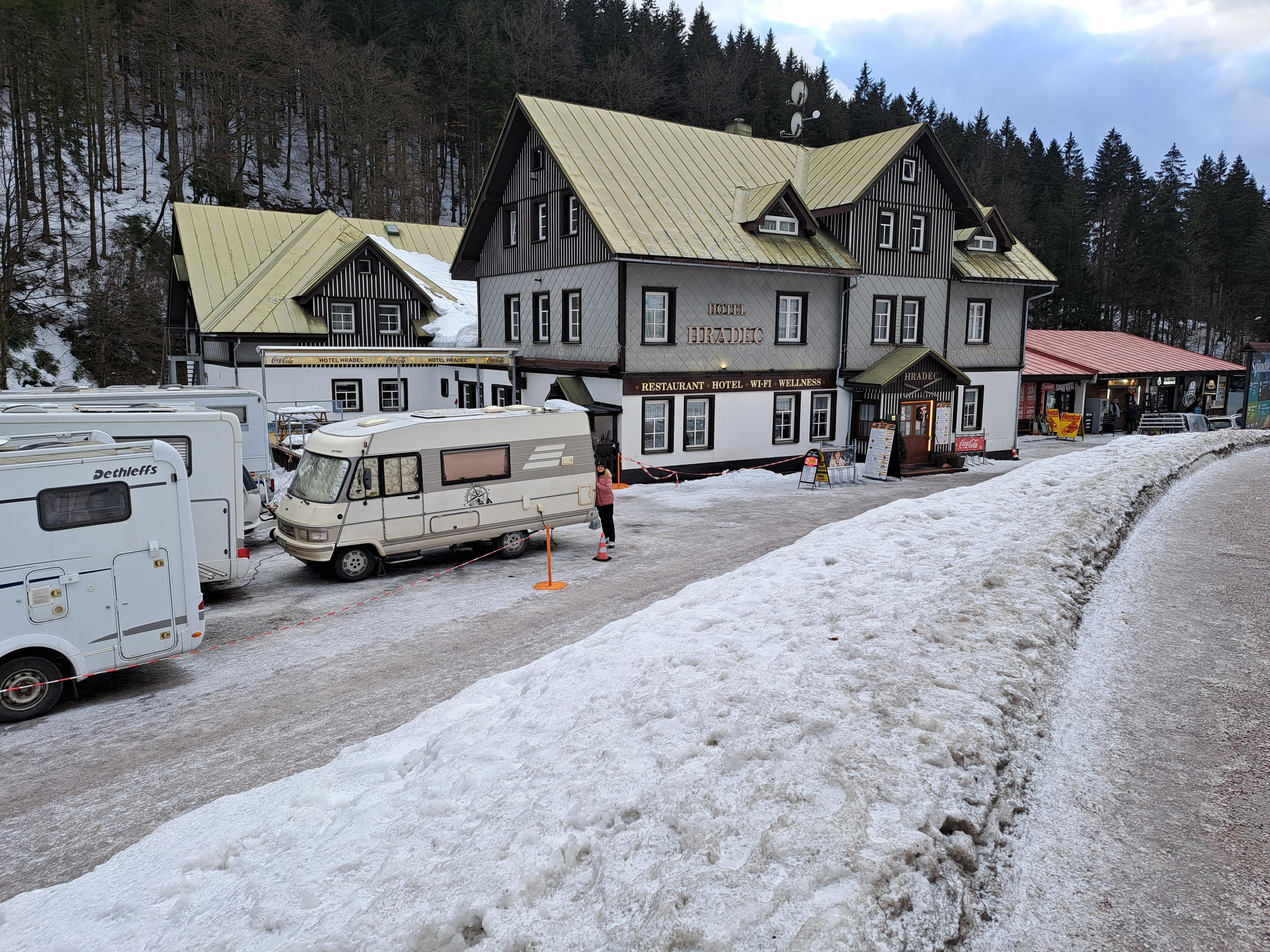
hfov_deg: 71.6
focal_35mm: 24
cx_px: 635
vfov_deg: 56.8
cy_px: 476
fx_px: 881
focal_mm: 5.23
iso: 50
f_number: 1.8
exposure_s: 1/100
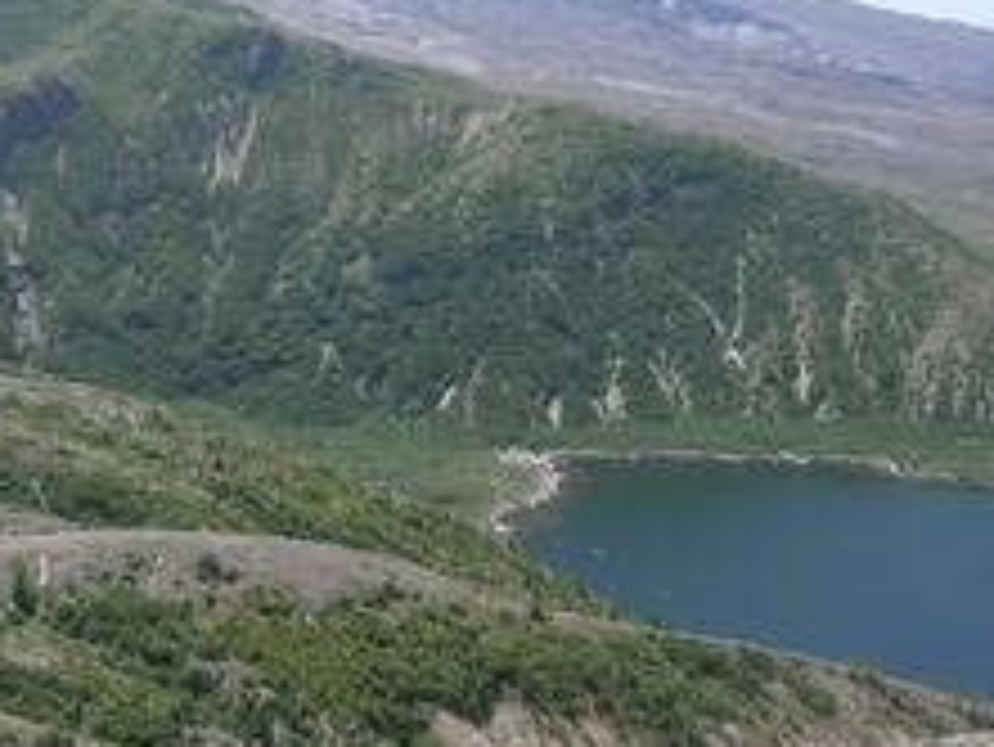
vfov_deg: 23.3
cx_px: 295
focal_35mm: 62
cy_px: 151
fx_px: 1781
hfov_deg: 30.8
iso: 64
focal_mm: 7.8
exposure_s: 1/437
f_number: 4.8
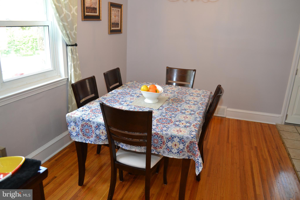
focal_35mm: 27
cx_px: 150
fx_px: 225
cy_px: 100
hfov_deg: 67.4
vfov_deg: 47.9
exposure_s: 1/60
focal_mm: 18
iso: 450
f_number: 3.5
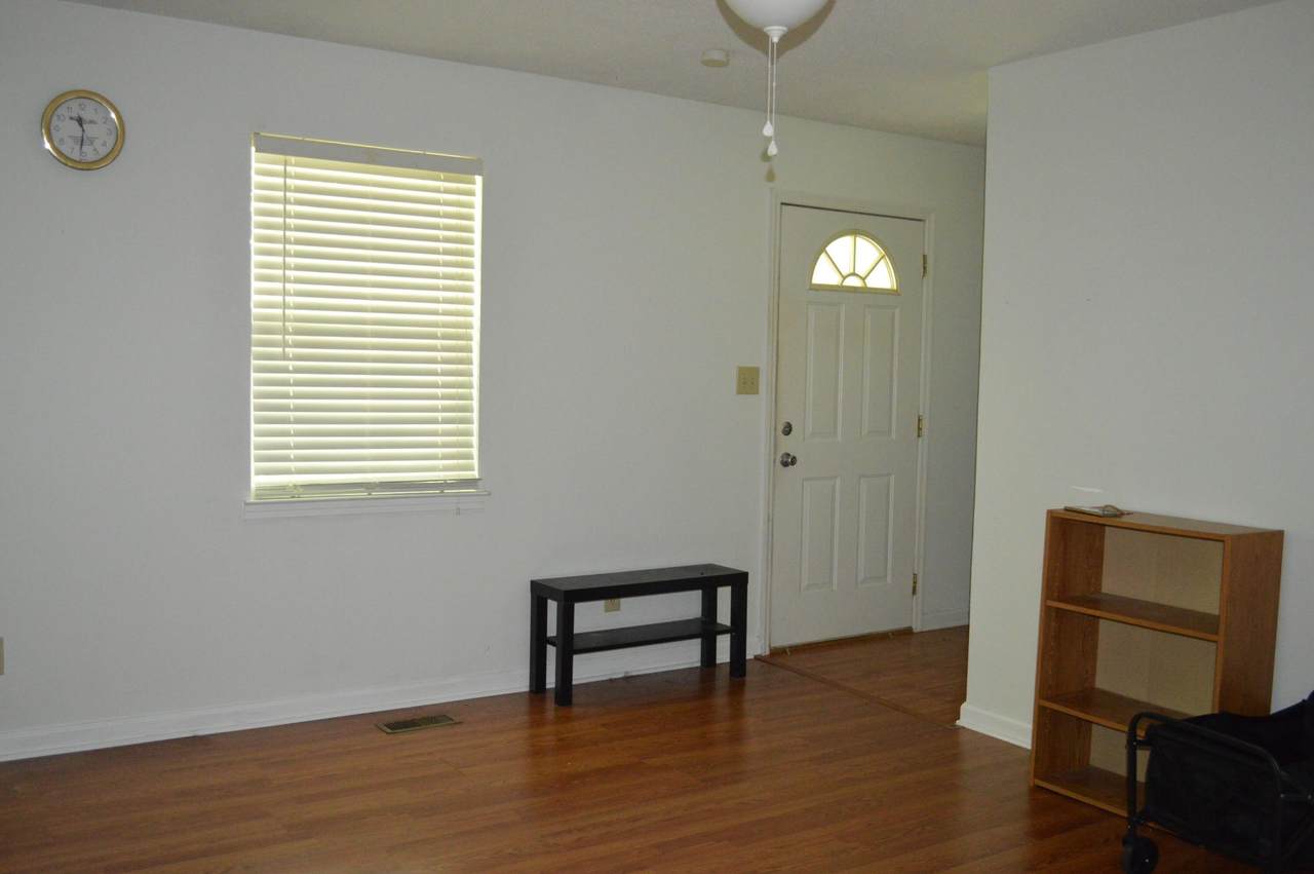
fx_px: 1203
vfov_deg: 39.9
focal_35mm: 33
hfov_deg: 57.3
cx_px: 657
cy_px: 437
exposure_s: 1/60
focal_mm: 22
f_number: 3.8
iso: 2200
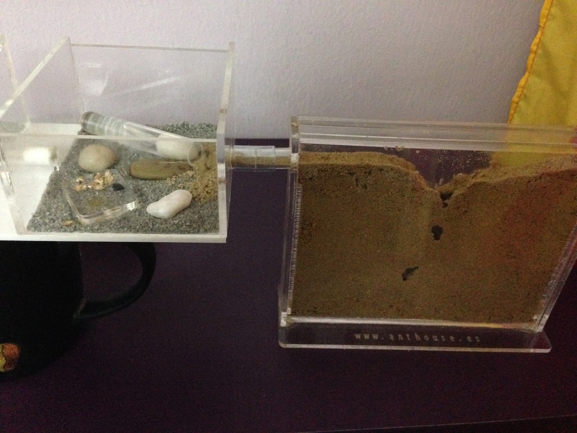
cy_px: 216
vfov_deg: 42.9
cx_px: 288
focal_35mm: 33
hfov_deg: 55.4
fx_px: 550
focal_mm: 4.12
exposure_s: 1/15
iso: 800
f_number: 2.4
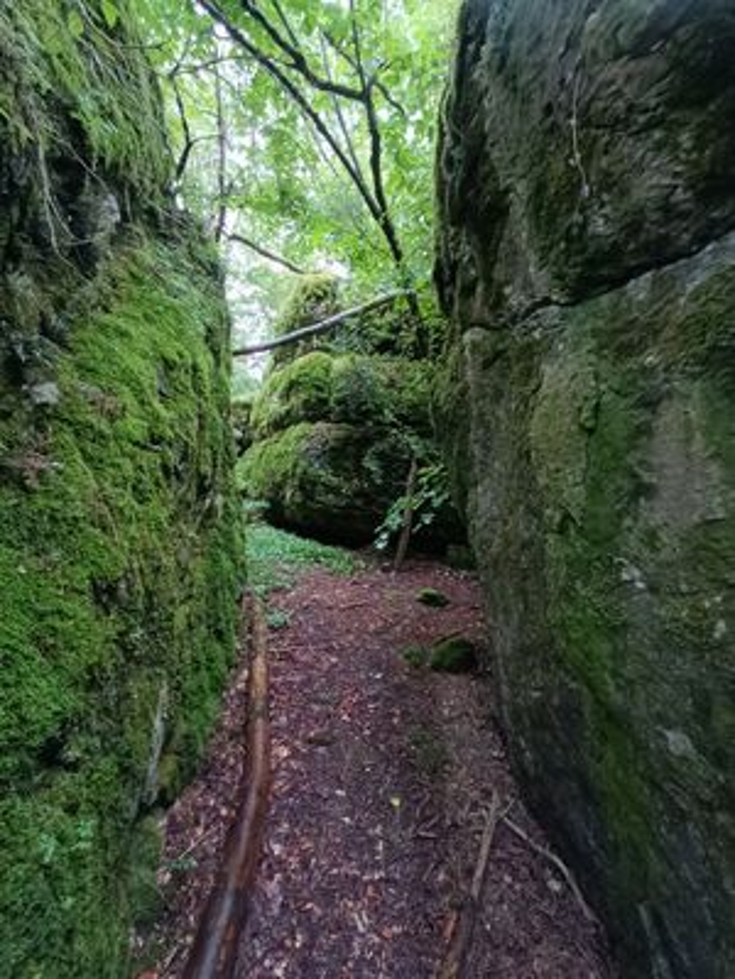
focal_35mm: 16
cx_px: 368
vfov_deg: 94.5
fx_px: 453
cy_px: 490
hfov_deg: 78.1
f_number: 2.2
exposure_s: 1/25
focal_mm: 1.66
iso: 821
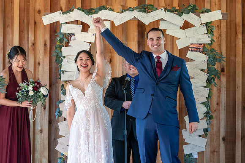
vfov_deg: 14.1
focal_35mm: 97
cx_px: 122
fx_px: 661
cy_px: 82
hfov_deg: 21.0
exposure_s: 1/200
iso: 2000
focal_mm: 95
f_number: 4
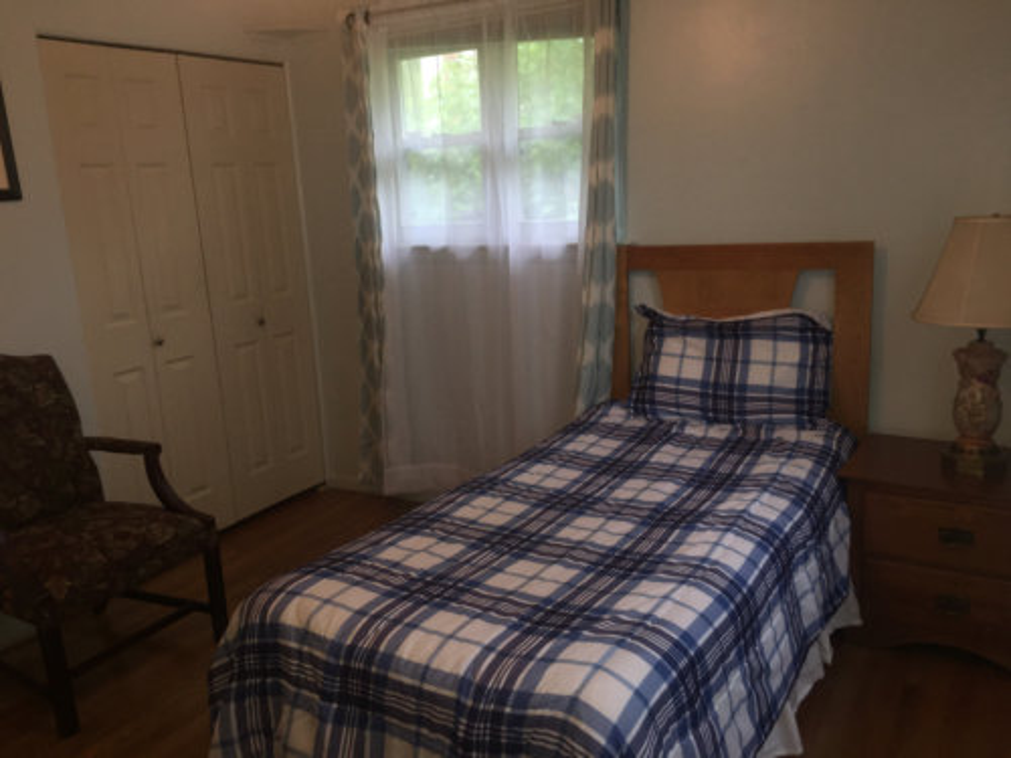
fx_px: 847
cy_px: 379
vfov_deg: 48.2
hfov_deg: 61.7
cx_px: 506
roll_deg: +2.6
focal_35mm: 29
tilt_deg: -13.2
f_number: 2.2
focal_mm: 4.15
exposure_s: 1/30
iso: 40
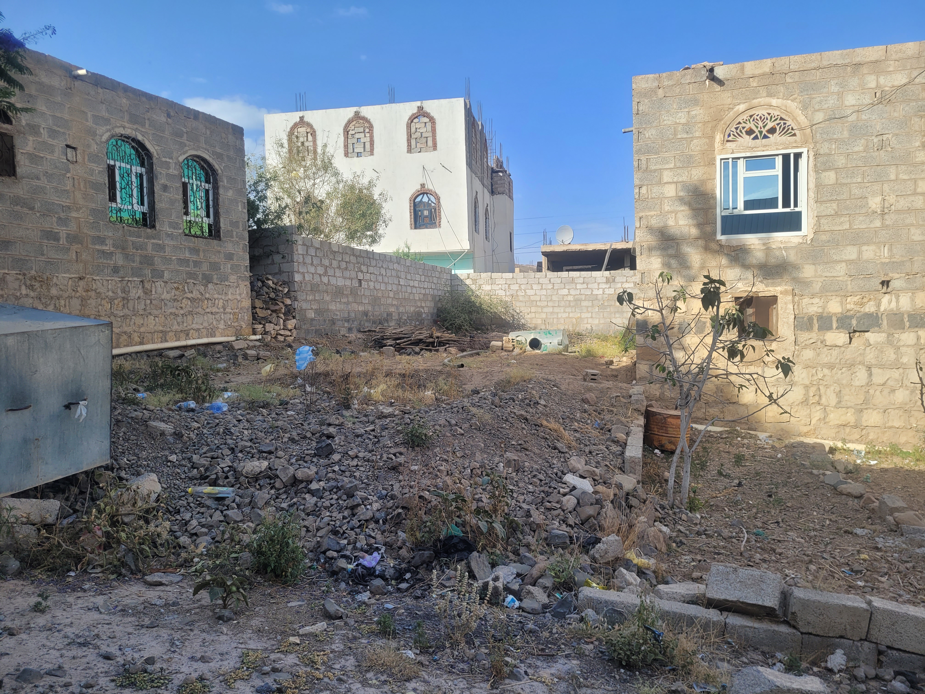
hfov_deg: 67.3
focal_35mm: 26
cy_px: 347
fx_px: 695
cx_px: 462
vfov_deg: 53.1
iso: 40
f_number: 1.8
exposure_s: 1/1339
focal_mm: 5.4
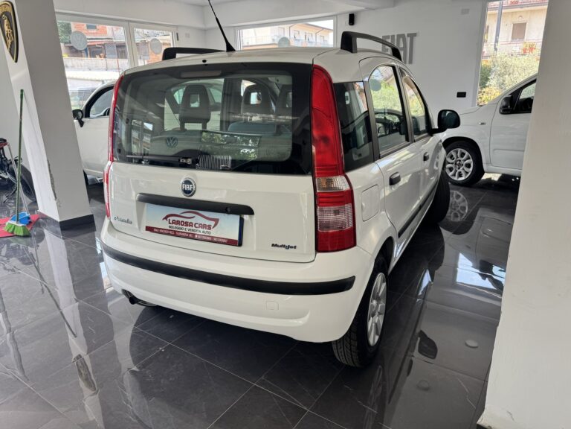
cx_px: 286
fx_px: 396
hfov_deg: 71.6
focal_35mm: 24
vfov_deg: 56.8
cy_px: 214
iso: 64
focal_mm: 6.76
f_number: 1.78
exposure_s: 1/121
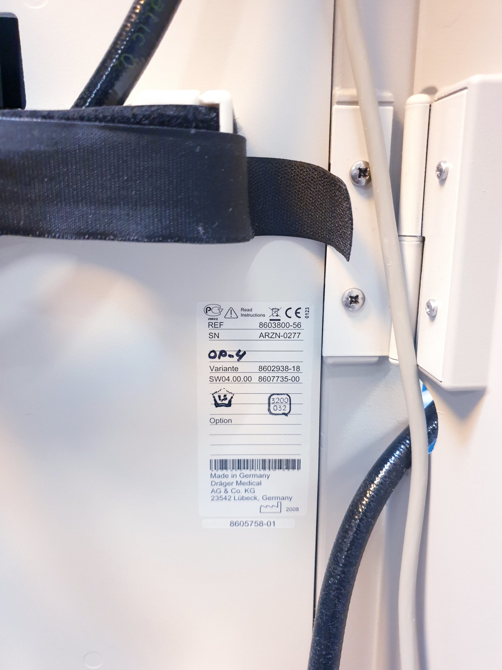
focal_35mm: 26
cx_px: 251
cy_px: 335
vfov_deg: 67.3
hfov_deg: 53.1
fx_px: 503
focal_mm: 4.3
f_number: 1.5
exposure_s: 1/50
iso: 400
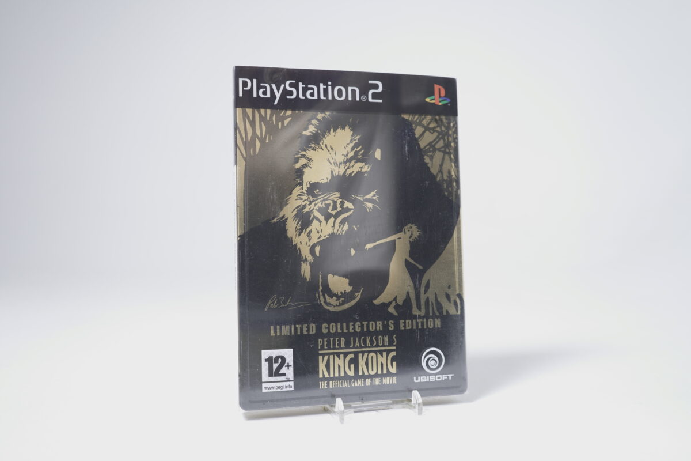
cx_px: 346
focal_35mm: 32
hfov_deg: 58.7
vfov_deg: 41.1
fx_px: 614
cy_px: 230
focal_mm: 32
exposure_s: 1/3
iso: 100
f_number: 5
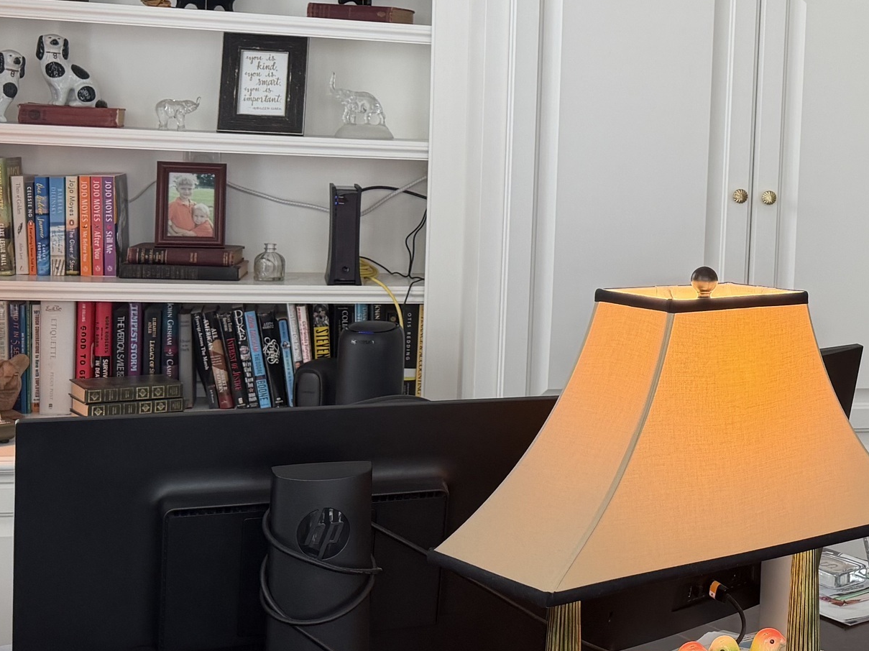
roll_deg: -2.4
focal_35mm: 61
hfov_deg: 29.9
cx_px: 829
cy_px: 219
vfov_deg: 23.9
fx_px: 1531
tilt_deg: -3.3
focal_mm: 6.76
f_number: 1.78
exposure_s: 1/120
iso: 125
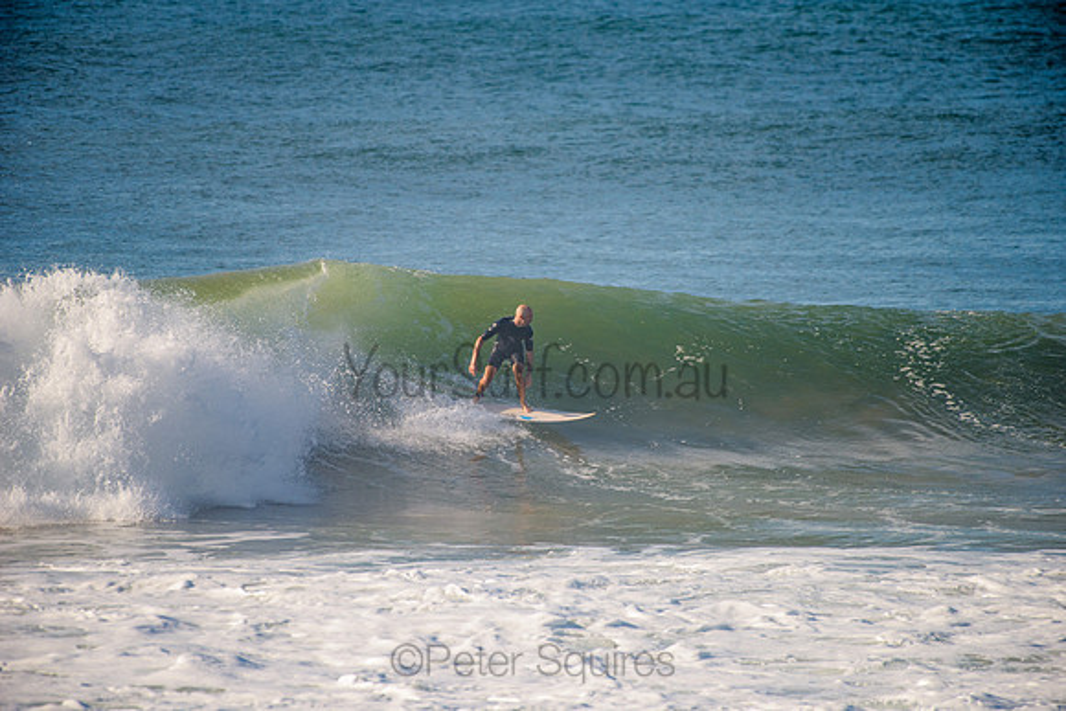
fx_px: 14808
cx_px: 533
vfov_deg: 2.8
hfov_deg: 4.1
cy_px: 356
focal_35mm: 500
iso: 180
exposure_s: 1/1600
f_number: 5.6
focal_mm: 500
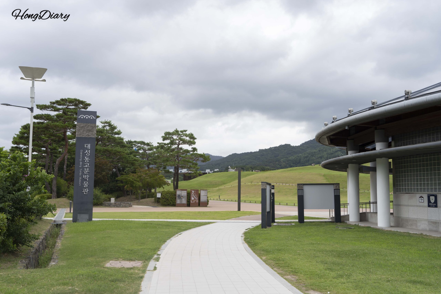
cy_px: 147
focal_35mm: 34
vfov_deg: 38.9
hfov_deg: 55.8
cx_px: 220
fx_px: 416
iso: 100
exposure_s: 1/125
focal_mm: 34
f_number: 10
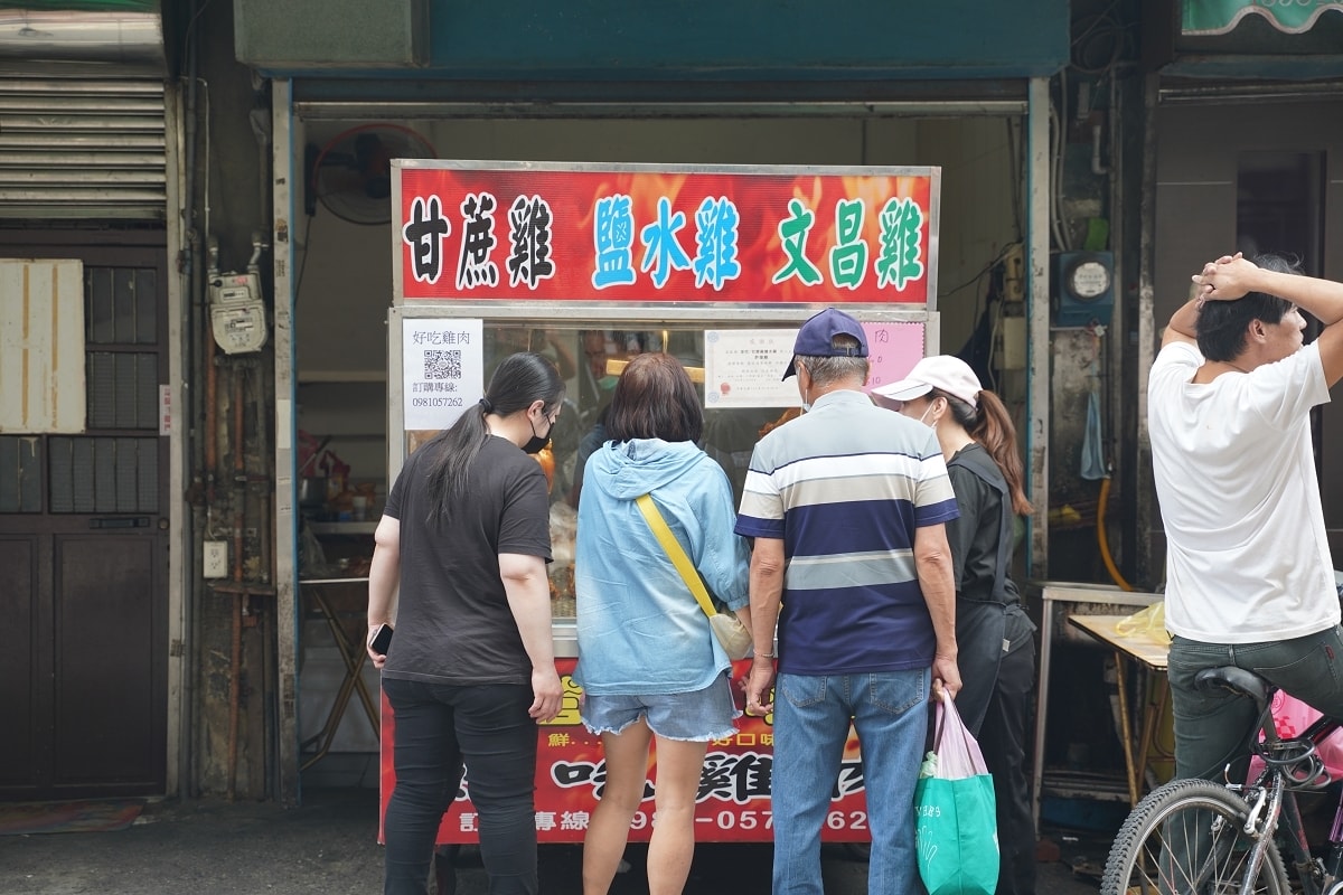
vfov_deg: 22.6
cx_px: 672
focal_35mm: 60
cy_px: 448
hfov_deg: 33.4
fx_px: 2238
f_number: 4
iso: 320
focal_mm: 60
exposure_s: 1/160
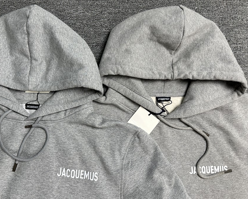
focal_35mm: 30
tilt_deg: -82.6
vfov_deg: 48.4
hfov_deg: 58.3
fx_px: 220
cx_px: 100
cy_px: 87
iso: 100
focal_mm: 6.86
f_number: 1.78
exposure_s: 1/100
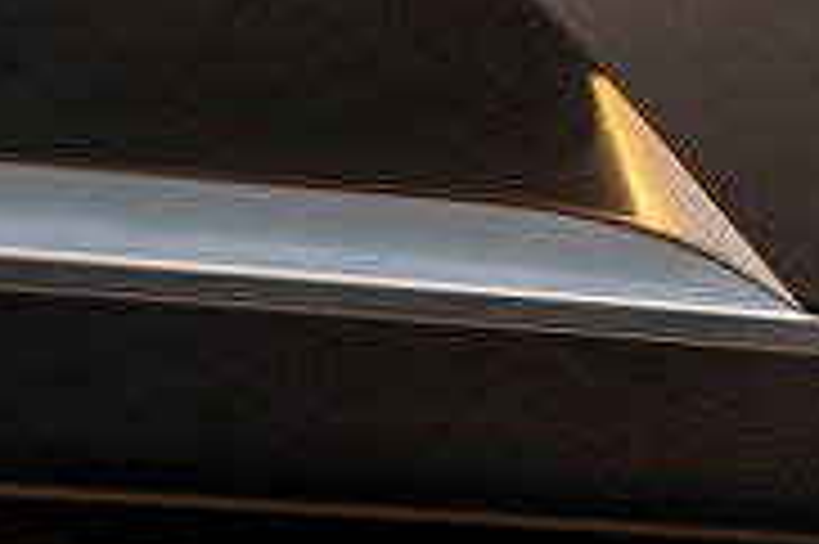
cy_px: 135
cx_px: 2124
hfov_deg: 2.2
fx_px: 21638
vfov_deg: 1.4
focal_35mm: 952
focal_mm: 160
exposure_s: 1/15
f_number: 5
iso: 64
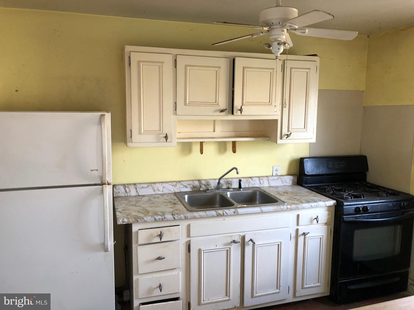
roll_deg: -0.9
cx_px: 207
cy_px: 155
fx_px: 335
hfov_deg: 63.4
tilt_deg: -8.1
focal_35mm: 28
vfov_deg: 49.7
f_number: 1.8
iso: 40
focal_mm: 3.99
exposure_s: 1/20
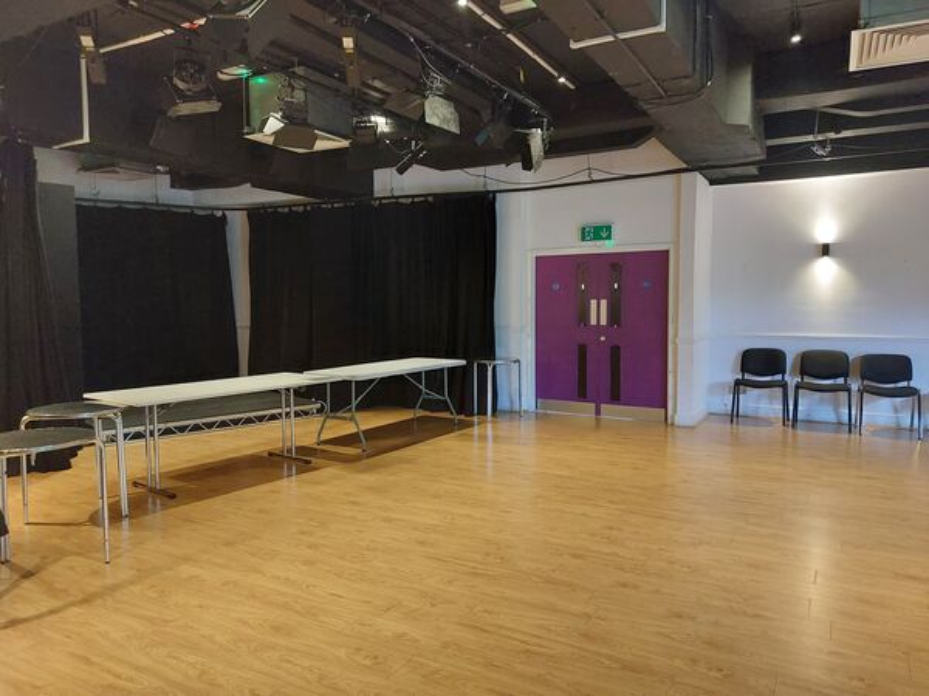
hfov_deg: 71.6
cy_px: 348
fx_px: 644
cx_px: 464
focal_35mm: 24
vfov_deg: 56.8
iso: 400
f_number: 1.8
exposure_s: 1/25
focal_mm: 5.23
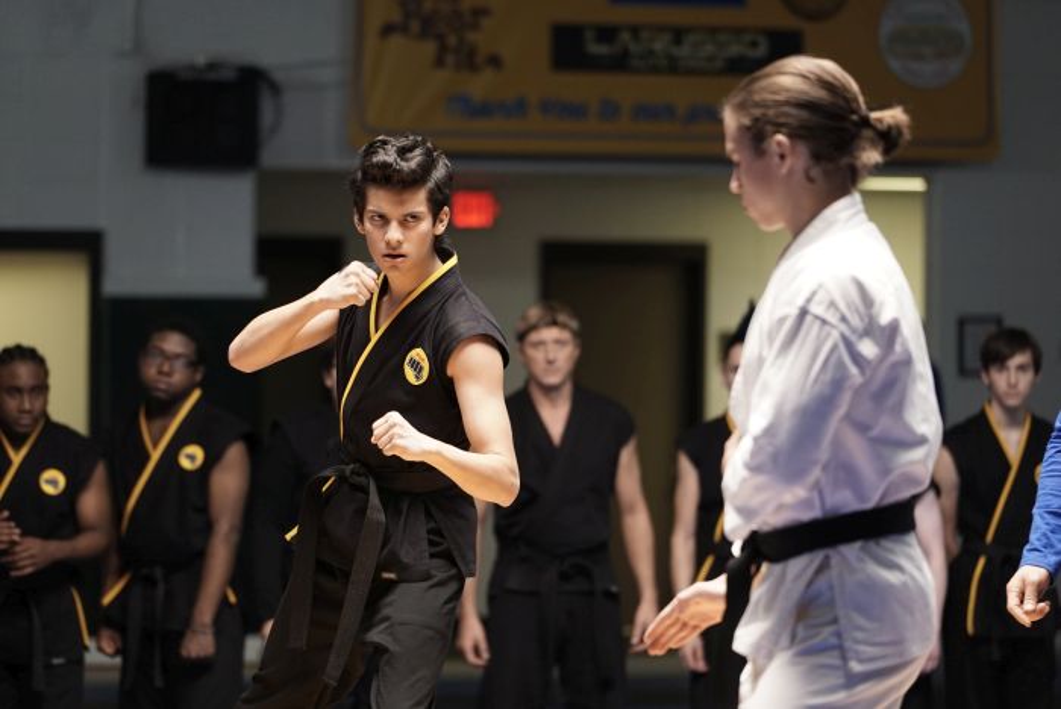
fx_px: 5044
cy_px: 354
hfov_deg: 12.0
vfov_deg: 8.0
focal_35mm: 171
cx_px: 530
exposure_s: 1/200
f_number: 4
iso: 3200
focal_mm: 171
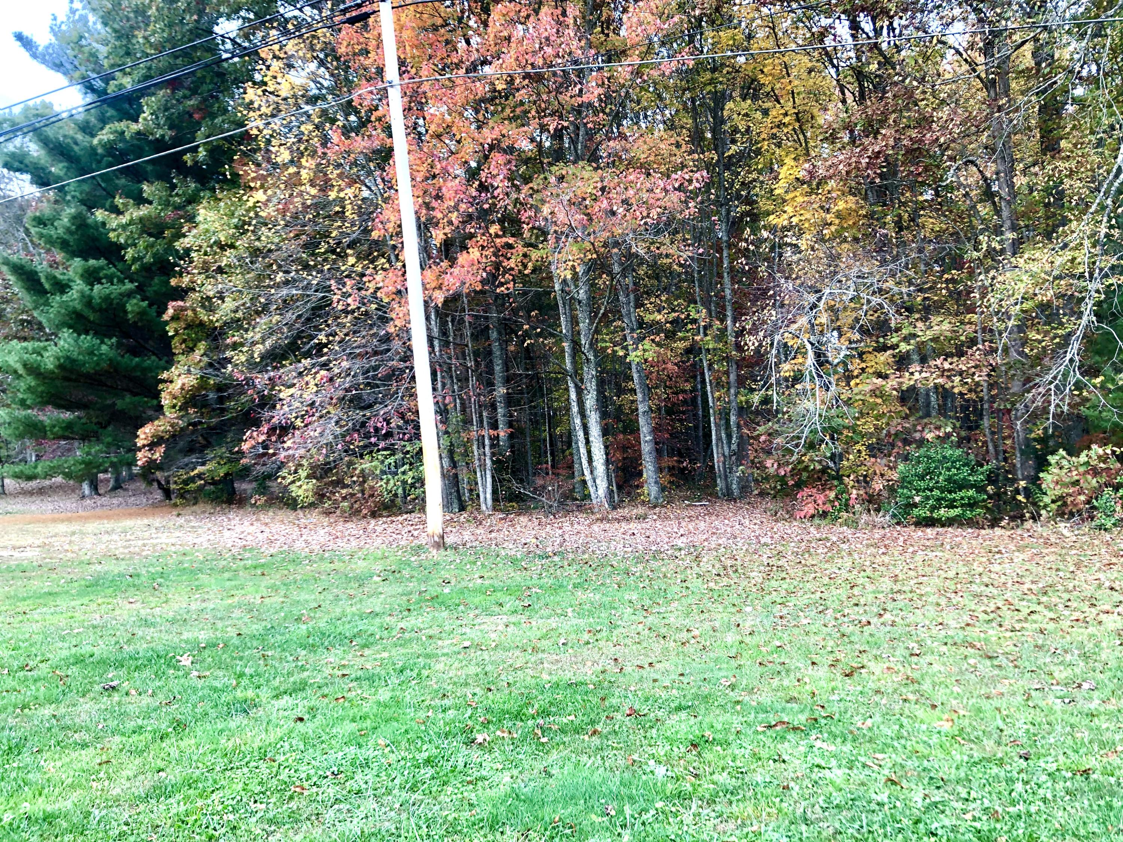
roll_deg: +2.6
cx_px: 562
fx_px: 908
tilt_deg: +3.9
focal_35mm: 28
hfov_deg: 63.4
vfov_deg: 49.7
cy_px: 421
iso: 64
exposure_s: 1/120
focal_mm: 3.99
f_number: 1.8
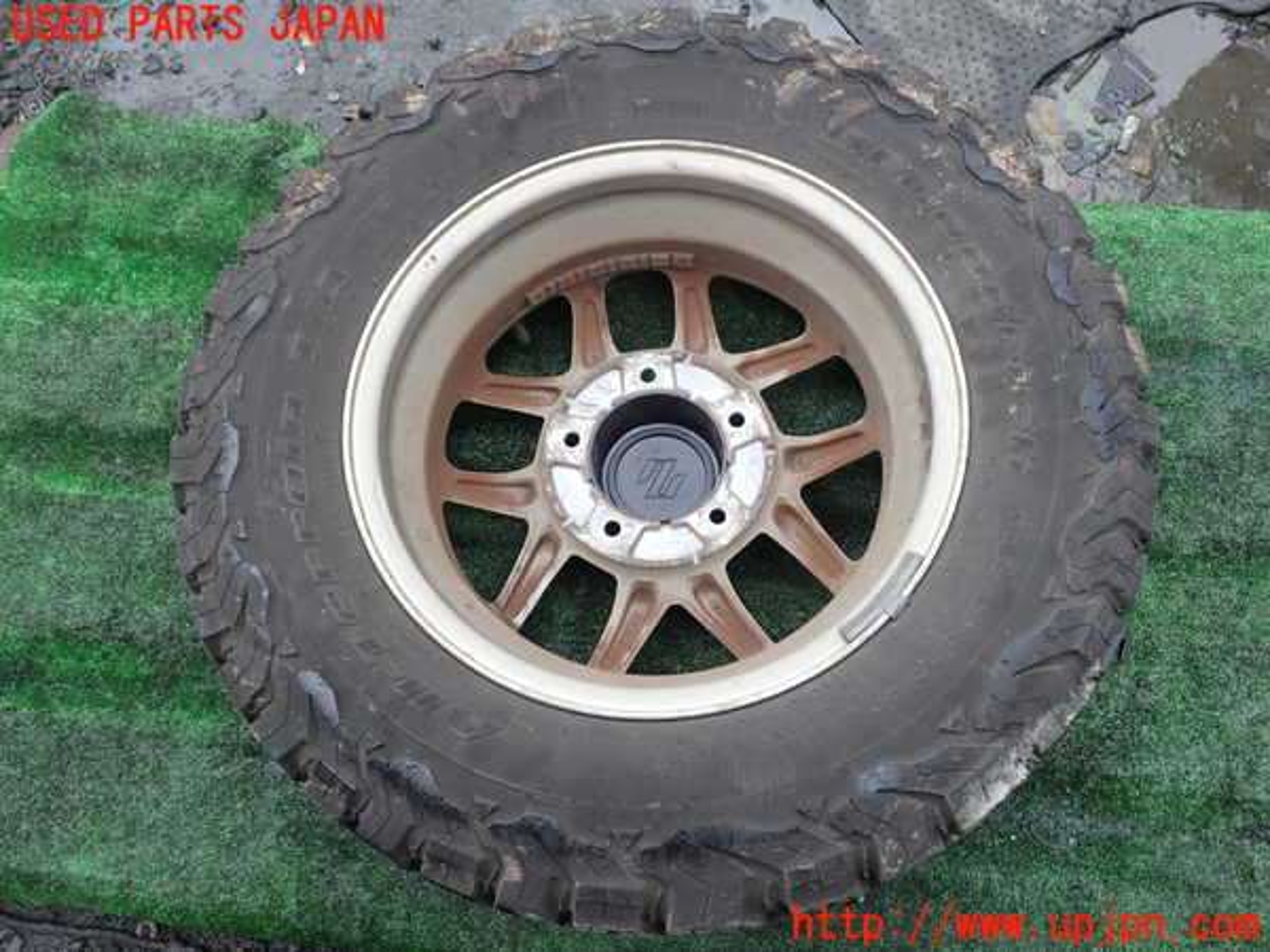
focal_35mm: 30
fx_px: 1101
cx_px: 635
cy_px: 476
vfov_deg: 46.8
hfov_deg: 60.0
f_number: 3.2
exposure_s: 1/125
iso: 100
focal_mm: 5.4
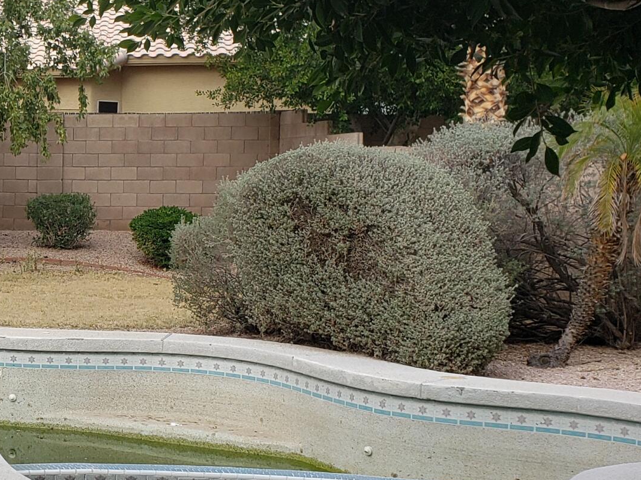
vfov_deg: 20.2
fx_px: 1352
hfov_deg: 24.6
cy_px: 276
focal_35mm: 73
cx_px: -86
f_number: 2.4
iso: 50
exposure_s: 1/708
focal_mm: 4.3
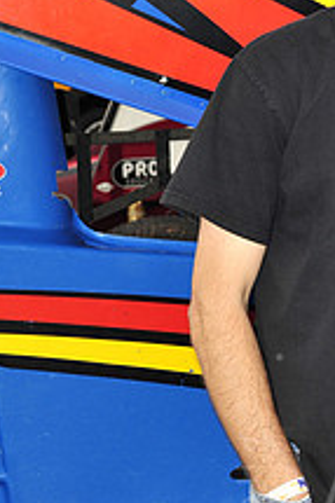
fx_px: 1887
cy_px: 84
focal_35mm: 135
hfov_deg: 10.0
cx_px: 415
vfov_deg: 15.1
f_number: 8
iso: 500
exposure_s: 1/250
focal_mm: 50
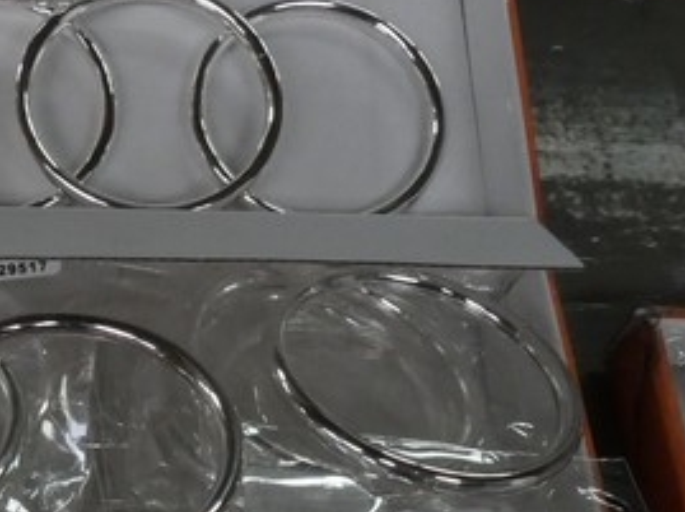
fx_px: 1067
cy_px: 331
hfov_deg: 34.1
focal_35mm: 54
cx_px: 101
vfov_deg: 26.9
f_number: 8
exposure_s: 1/60
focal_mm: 3.6
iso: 640
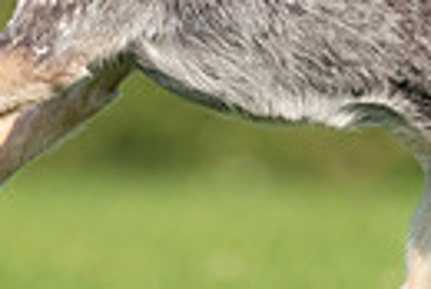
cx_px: 103
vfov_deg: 0.7
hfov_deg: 1.1
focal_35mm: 1913
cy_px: -111
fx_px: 22928
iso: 1250
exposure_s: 1/4000
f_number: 6.3
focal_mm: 430
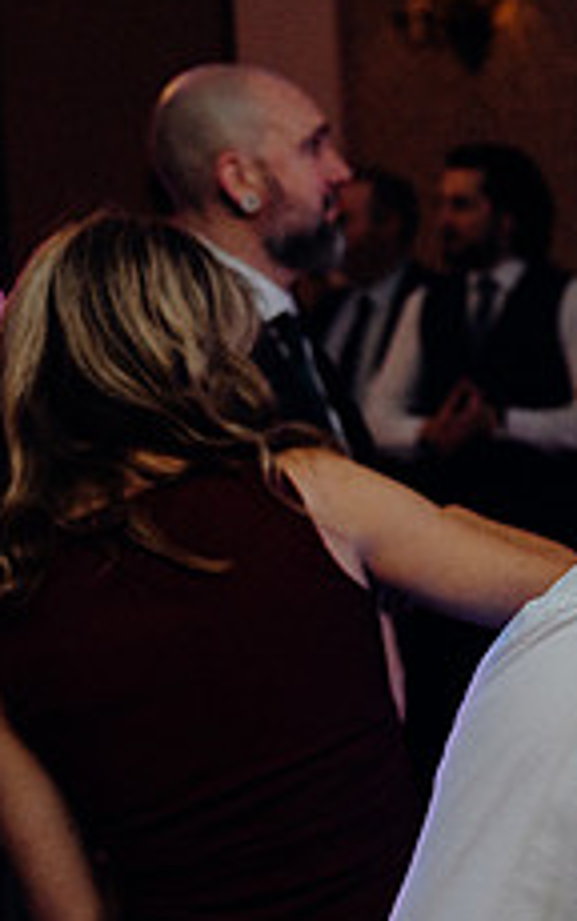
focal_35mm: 113
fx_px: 2840
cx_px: 1094
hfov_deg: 10.8
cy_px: 691
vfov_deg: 18.3
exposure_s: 1/160
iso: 2500
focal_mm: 44
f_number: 3.5
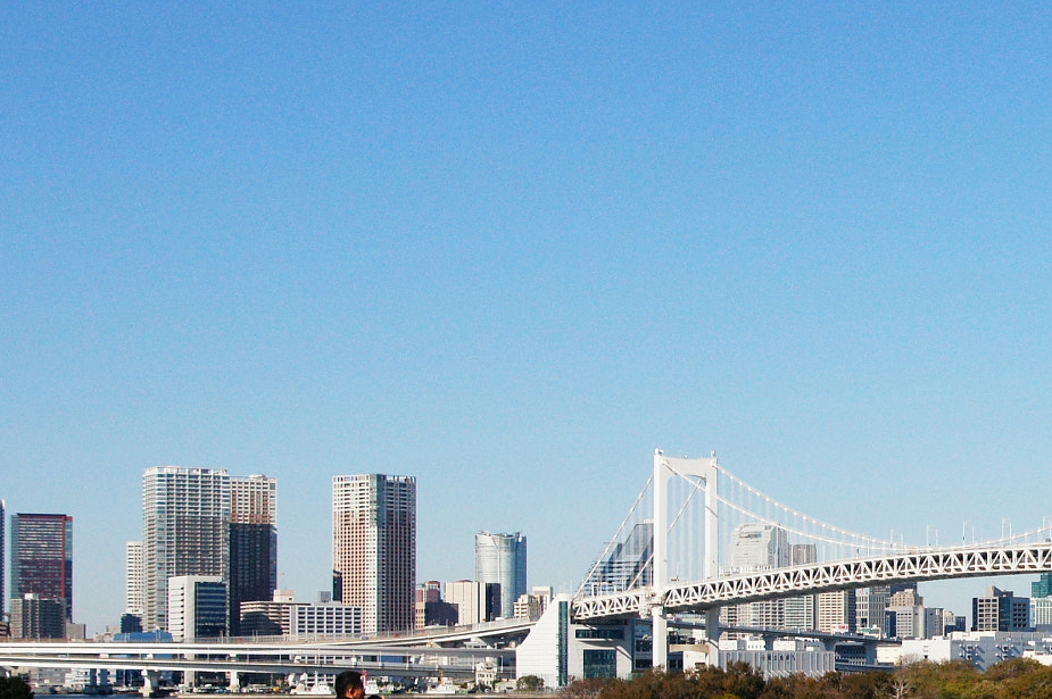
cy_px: 652
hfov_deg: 21.1
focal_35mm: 93
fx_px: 2715
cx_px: 1072
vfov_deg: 14.5
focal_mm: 28
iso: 800
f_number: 8
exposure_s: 1/4000
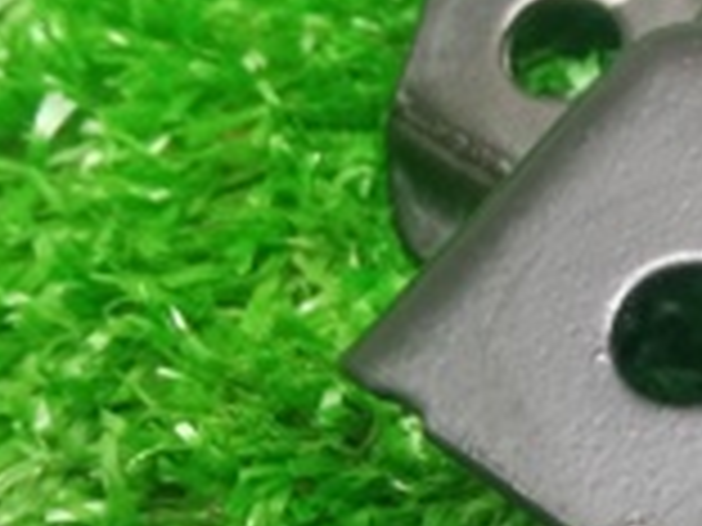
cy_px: 362
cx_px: 1044
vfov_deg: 13.3
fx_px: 2251
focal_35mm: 111
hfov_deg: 16.2
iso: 382
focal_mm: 3.79
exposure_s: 1/25
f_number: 2.2
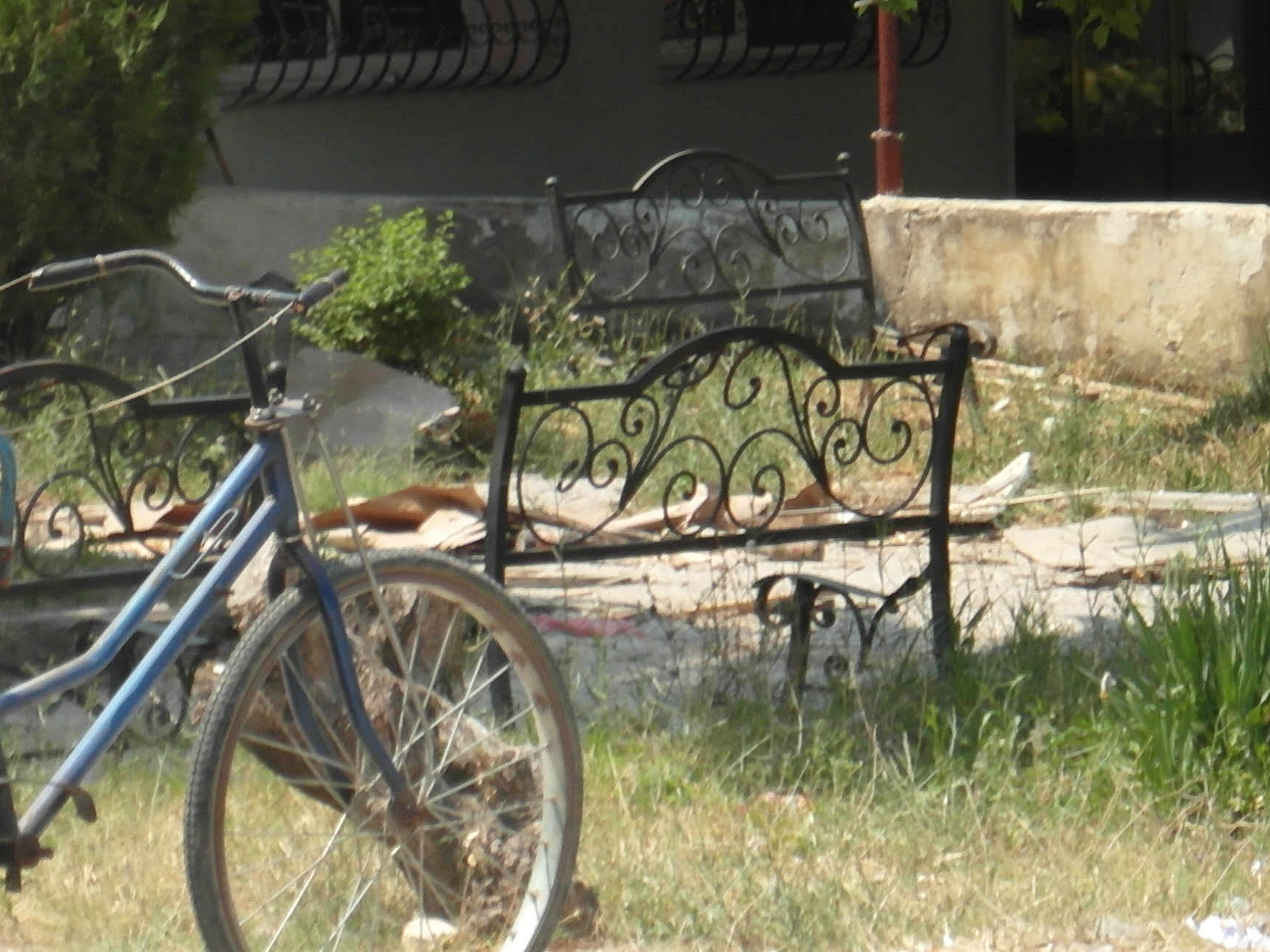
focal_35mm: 444
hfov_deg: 4.5
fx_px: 16290
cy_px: 525
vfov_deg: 3.3
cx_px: -232
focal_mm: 28.9
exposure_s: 1/250
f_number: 4.4
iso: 80
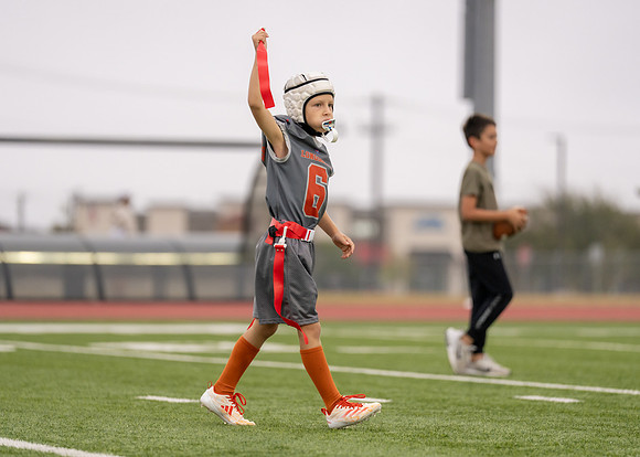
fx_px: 3985
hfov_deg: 9.2
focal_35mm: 219
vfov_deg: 6.6
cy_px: 228
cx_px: 320
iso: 640
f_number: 2.8
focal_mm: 200
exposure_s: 1/1000
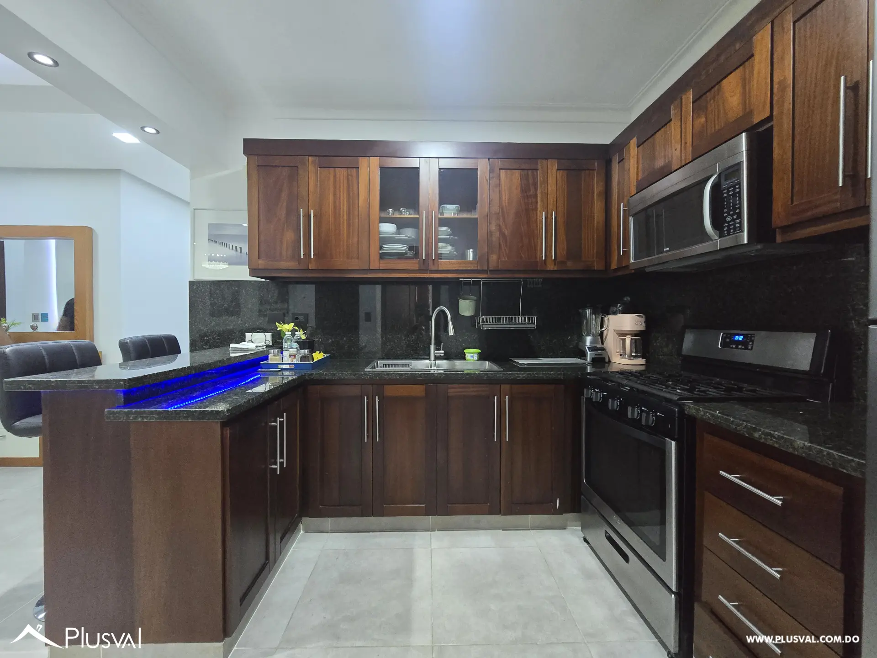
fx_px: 329
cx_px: 438
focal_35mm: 13
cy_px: 329
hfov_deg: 106.2
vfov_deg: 89.9
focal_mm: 2.2
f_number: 2.2
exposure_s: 1/48.1
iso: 1250
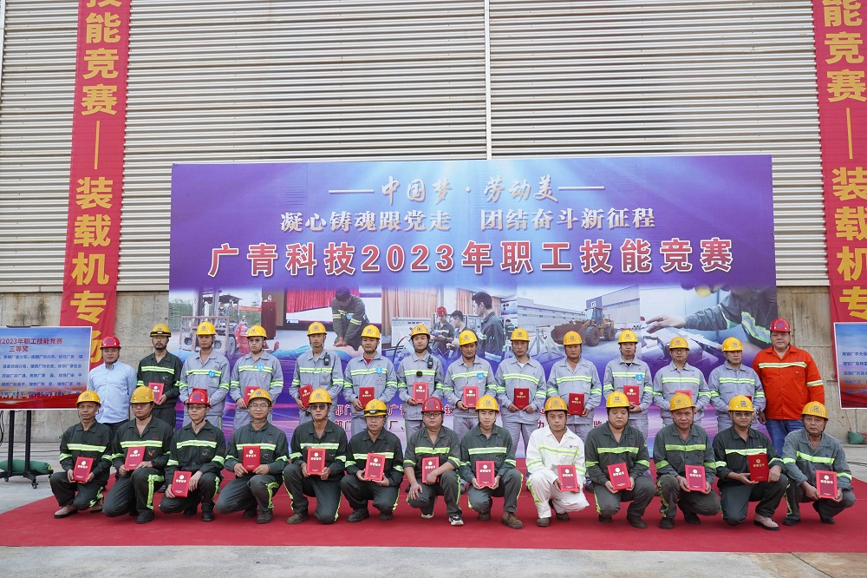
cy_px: 289
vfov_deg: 44.9
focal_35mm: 29
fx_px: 698
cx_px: 434
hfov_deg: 63.7
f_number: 16
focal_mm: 29
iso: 2500
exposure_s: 1/100
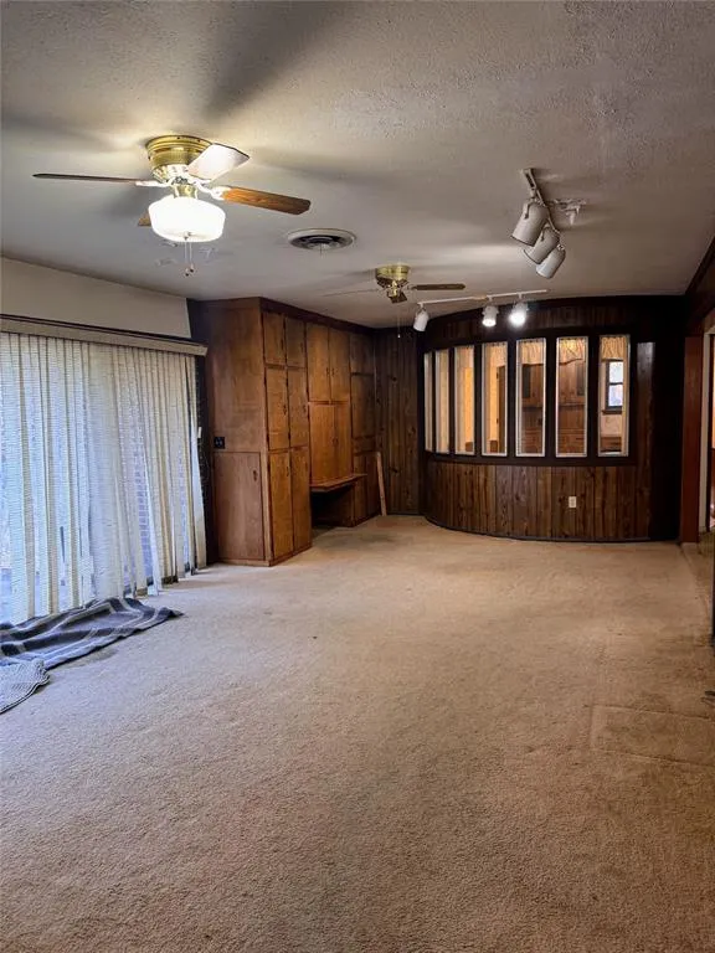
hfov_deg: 56.8
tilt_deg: -5.9
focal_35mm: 24
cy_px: 476
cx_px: 358
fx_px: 661
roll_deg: +0.9
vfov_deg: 71.6
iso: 160
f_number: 1.78
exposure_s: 1/60
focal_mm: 6.76
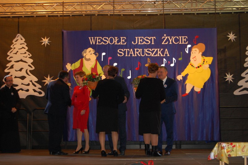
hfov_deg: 29.9
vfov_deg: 20.1
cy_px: 82
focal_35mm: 68
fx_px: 465
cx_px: 124
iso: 720
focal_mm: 45
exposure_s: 1/60
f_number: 5.3
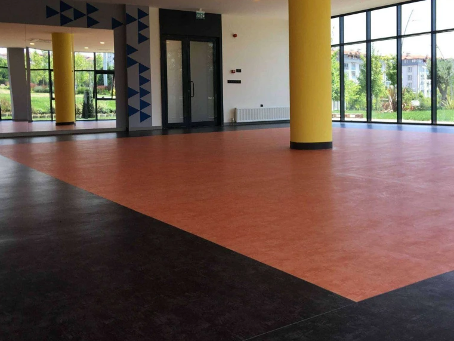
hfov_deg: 47.8
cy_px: 118
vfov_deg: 36.5
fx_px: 512
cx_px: 241
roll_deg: +0.7
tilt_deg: +0.2
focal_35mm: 39
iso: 25
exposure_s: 1/125
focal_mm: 4.15
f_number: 2.2
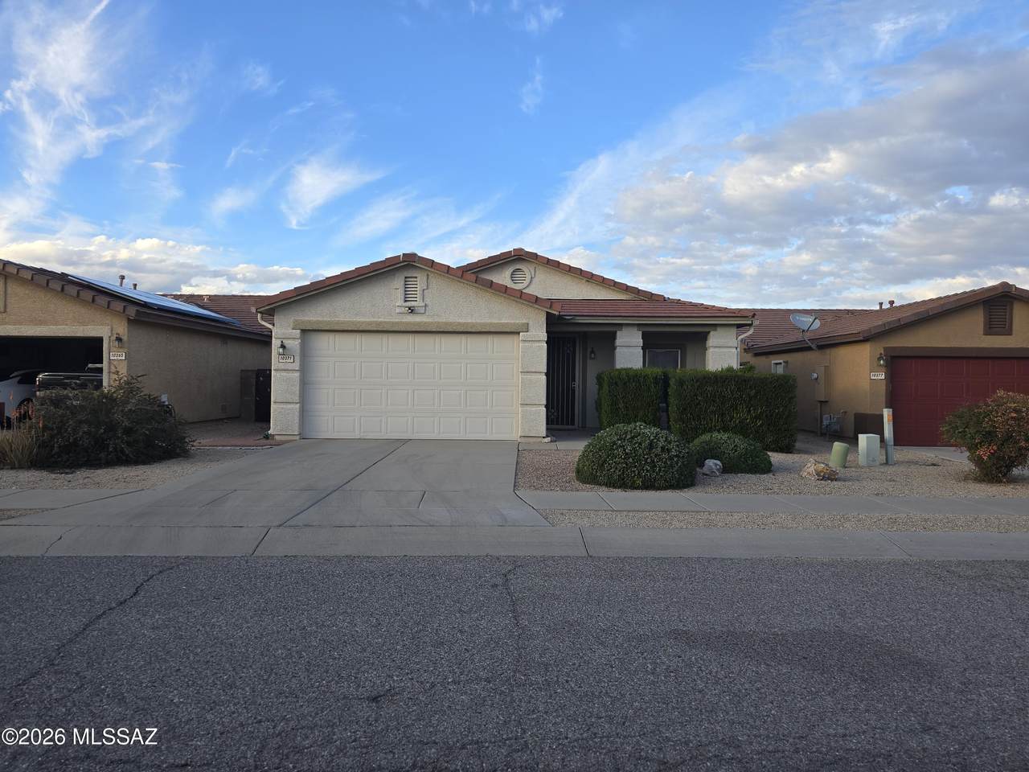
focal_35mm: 23
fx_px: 684
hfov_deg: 73.9
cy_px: 386
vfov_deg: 58.9
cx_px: 514
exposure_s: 1/174
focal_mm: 6.3
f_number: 1.7
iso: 12
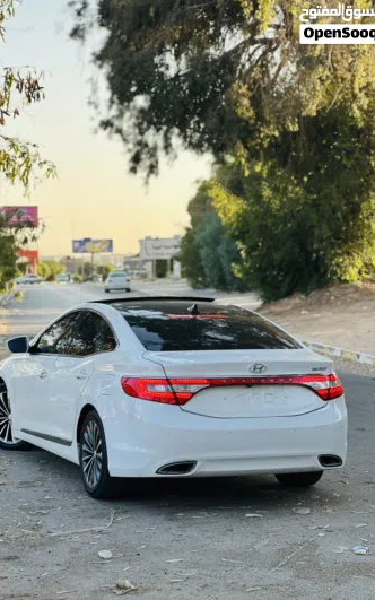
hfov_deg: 15.9
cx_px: 160
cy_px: 300
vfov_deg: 25.2
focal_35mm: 82
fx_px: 1340
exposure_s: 1/158
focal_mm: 9
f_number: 2.8
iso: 25
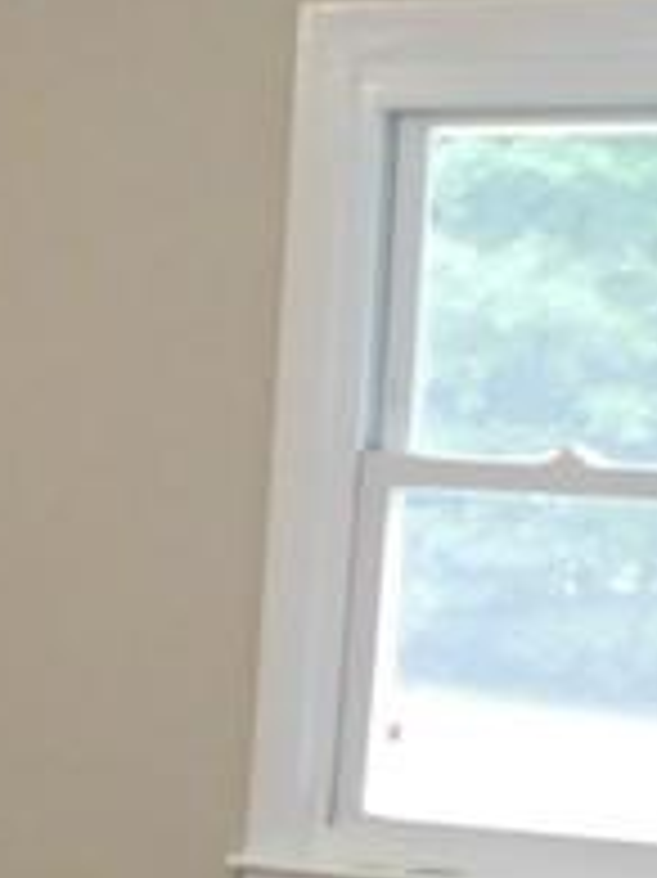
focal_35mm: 121
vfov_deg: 16.1
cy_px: 810
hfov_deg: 11.2
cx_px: -603
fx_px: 3065
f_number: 3
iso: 280
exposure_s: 1/30
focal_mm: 4
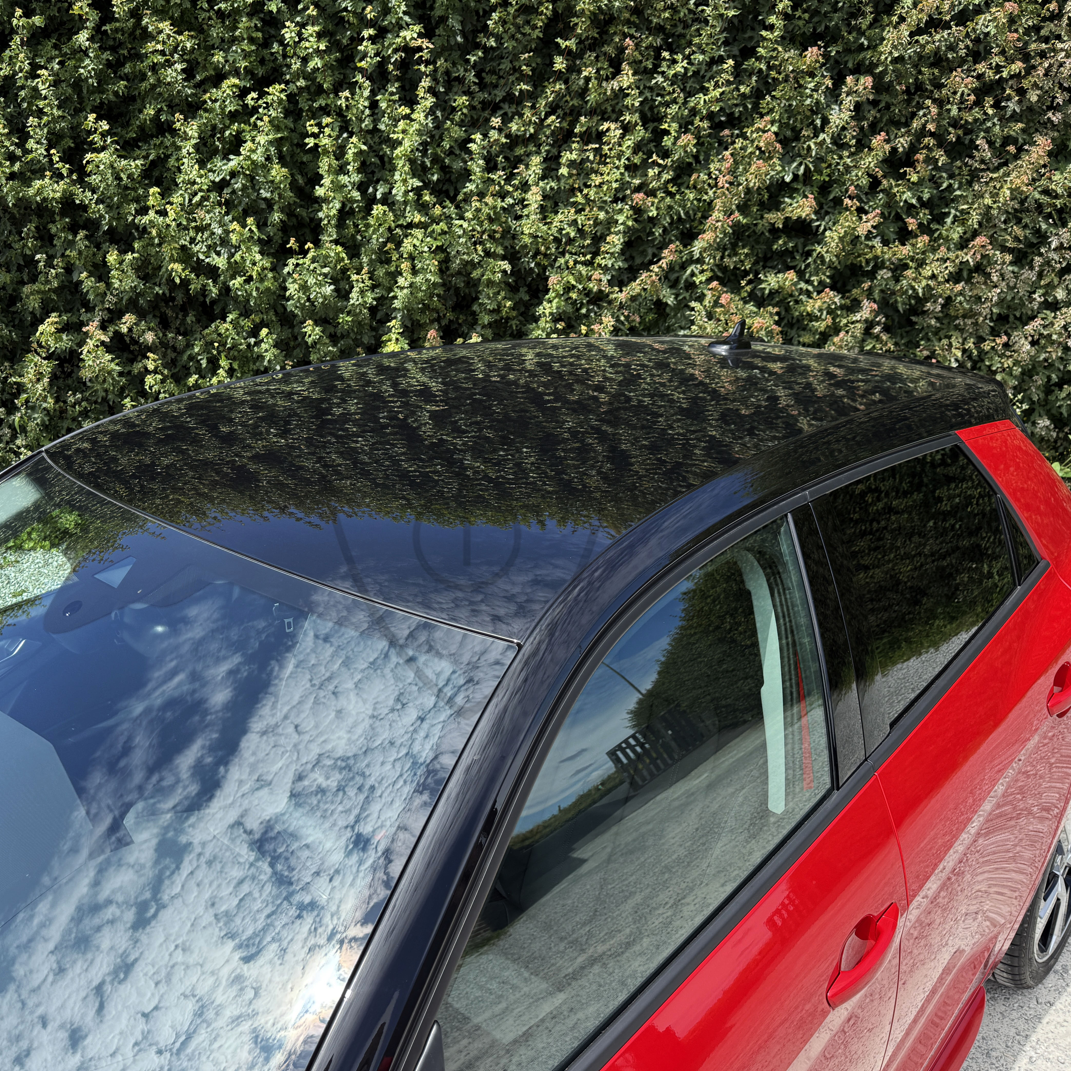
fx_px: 1015
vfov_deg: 55.6
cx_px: 466
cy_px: 538
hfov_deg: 55.5
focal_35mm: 29
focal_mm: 6.76
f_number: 1.78
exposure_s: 1/1770
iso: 100
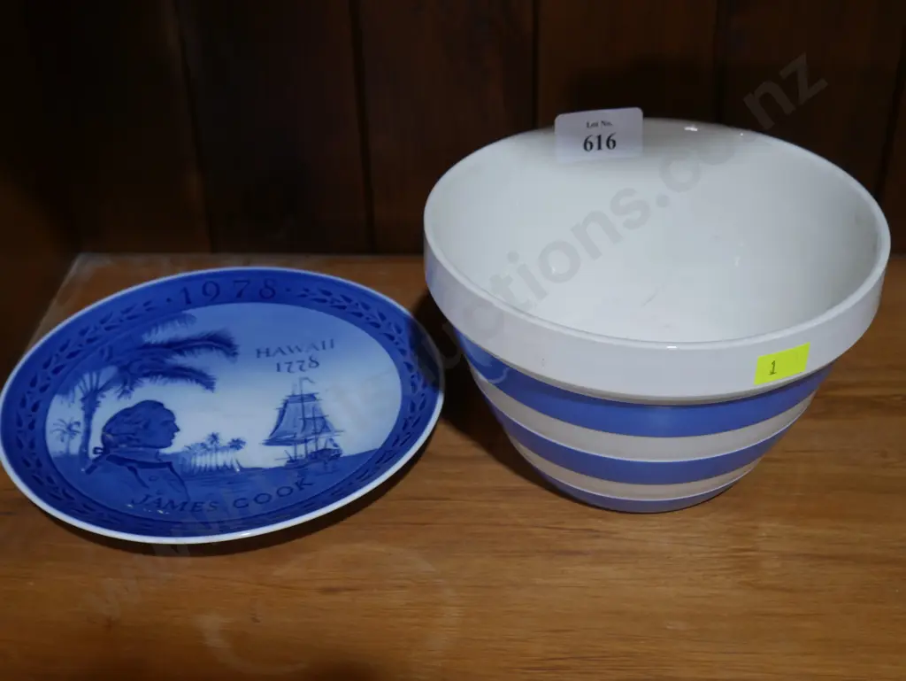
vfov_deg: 31.5
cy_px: 340
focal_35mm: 46
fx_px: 1205
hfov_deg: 41.2
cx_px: 453
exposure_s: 1/60
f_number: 6.3
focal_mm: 23
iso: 640
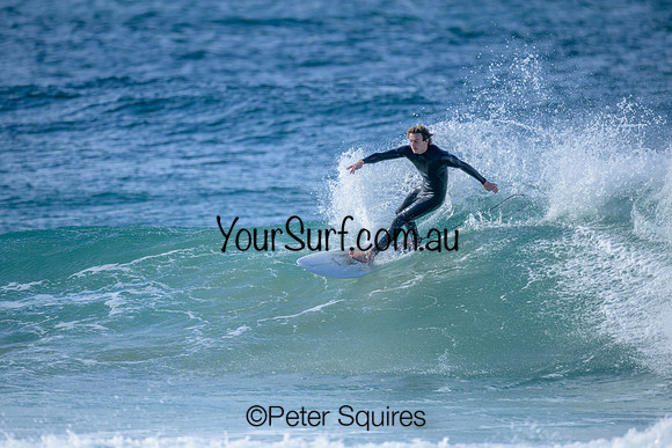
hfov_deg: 2.6
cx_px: 336
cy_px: 224
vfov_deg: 1.7
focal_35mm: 800
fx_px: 14936
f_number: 6.3
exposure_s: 1/2500
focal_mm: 800
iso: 500
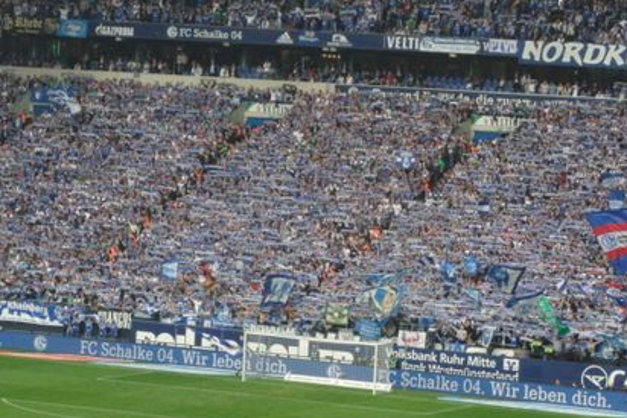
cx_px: 312
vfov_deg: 8.4
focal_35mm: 164
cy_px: 204
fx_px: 2857
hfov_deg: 12.5
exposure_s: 1/500
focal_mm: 19.8
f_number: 4.2
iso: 500
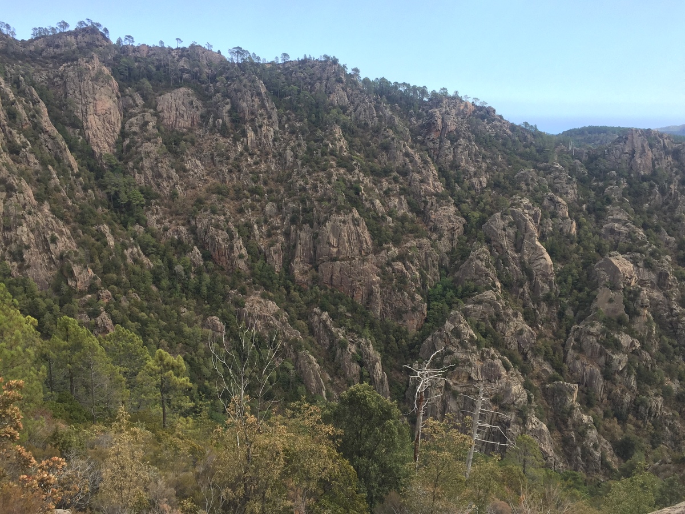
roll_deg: -0.7
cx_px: 342
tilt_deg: -15.1
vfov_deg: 48.2
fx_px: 574
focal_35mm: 29
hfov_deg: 61.7
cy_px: 257
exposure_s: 1/573
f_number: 2.2
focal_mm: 4.15
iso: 32
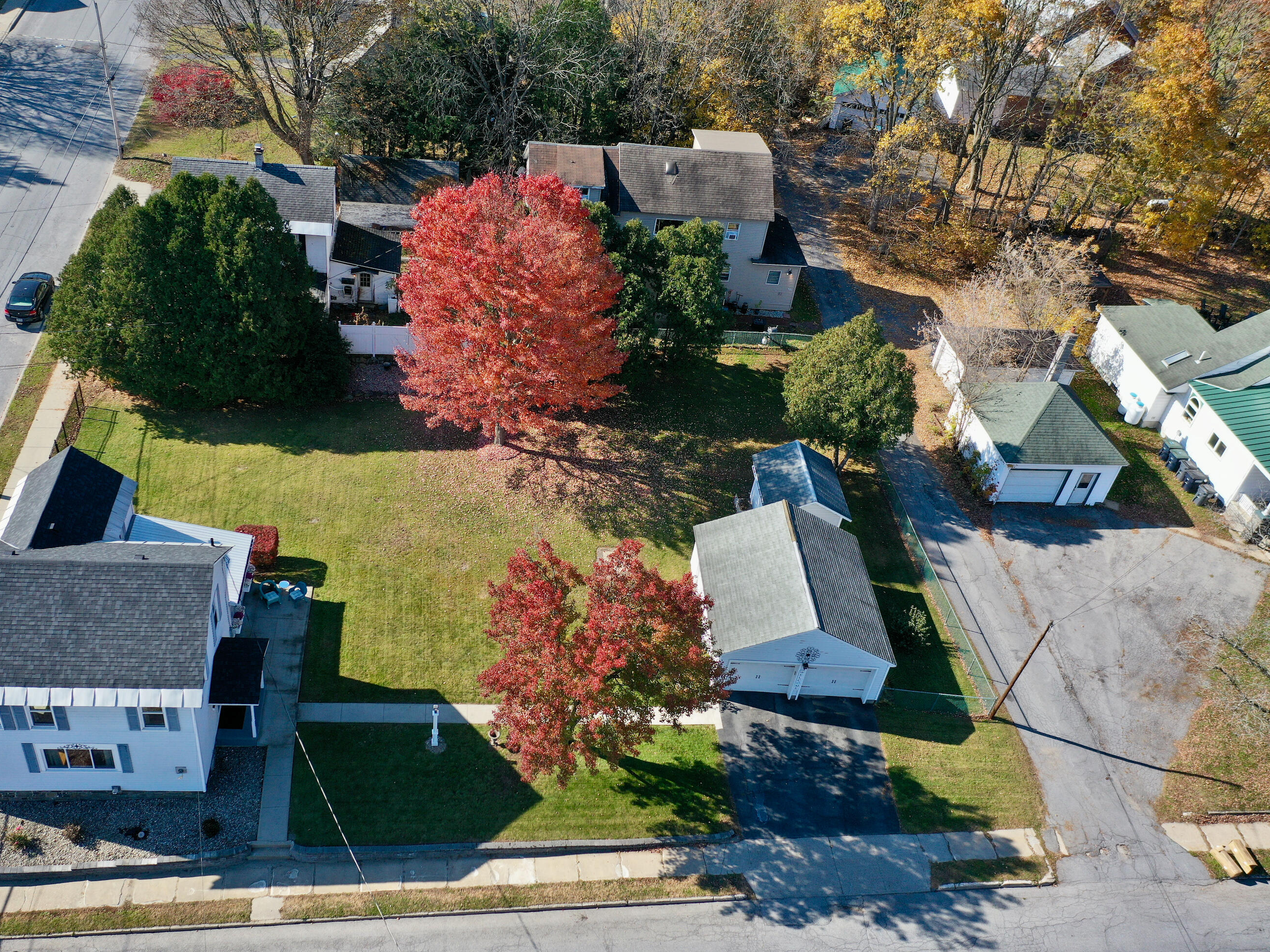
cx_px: 558
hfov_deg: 58.2
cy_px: 478
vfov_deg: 45.4
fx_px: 1137
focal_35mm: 31
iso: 100
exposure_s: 1/80
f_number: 3.5
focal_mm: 10.26
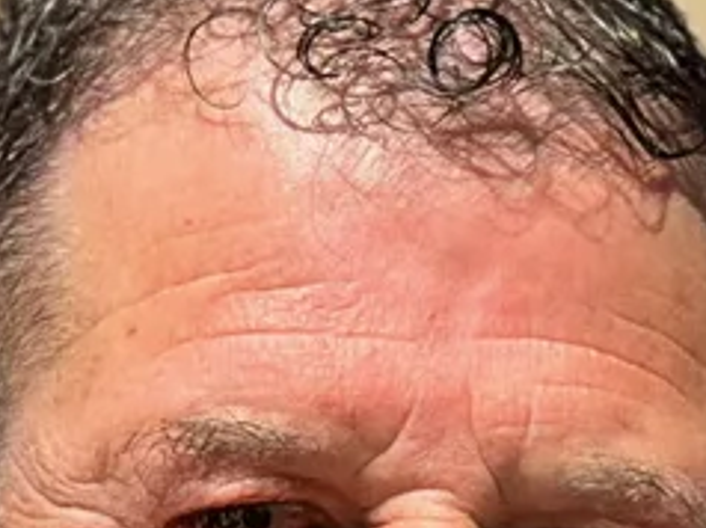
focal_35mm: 347
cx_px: 1258
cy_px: 1311
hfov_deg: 5.6
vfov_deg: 4.2
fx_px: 7070
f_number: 1.78
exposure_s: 1/4785
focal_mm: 6.86
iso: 100
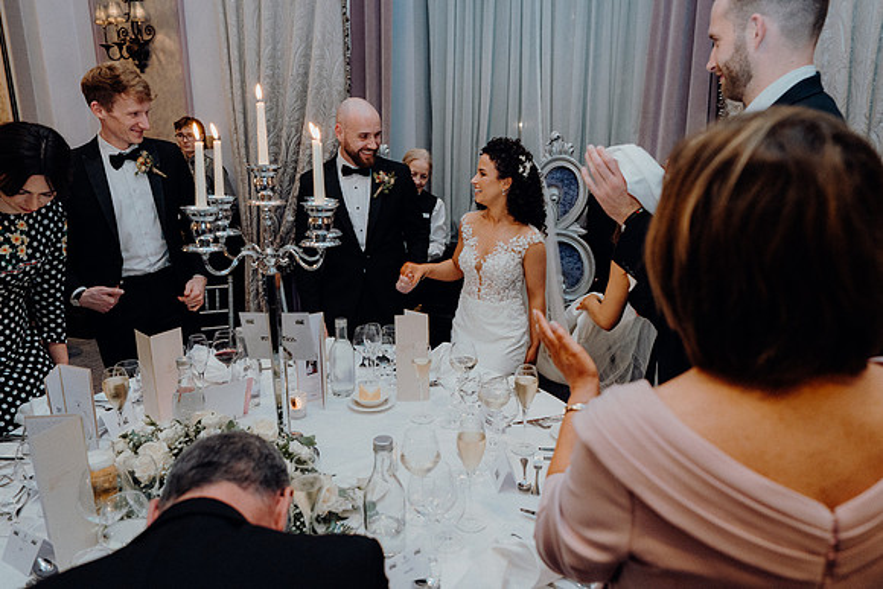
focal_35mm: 24
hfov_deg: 73.7
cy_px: 294
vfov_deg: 53.2
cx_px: 442
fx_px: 589
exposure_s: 1/160
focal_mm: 24
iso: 2500
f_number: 3.5
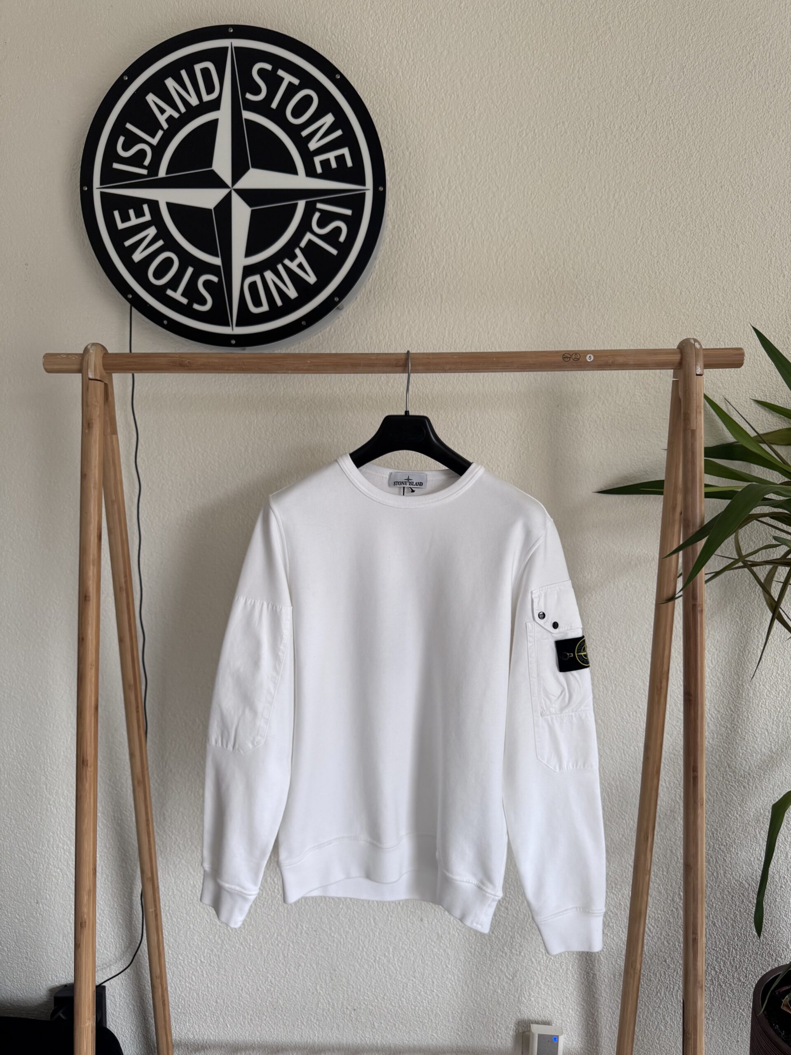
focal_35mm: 24
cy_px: 528
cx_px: 396
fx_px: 731
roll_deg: +0.2
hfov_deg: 56.8
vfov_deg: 71.6
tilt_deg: -4.7
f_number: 1.78
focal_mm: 6.76
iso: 160
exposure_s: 1/121
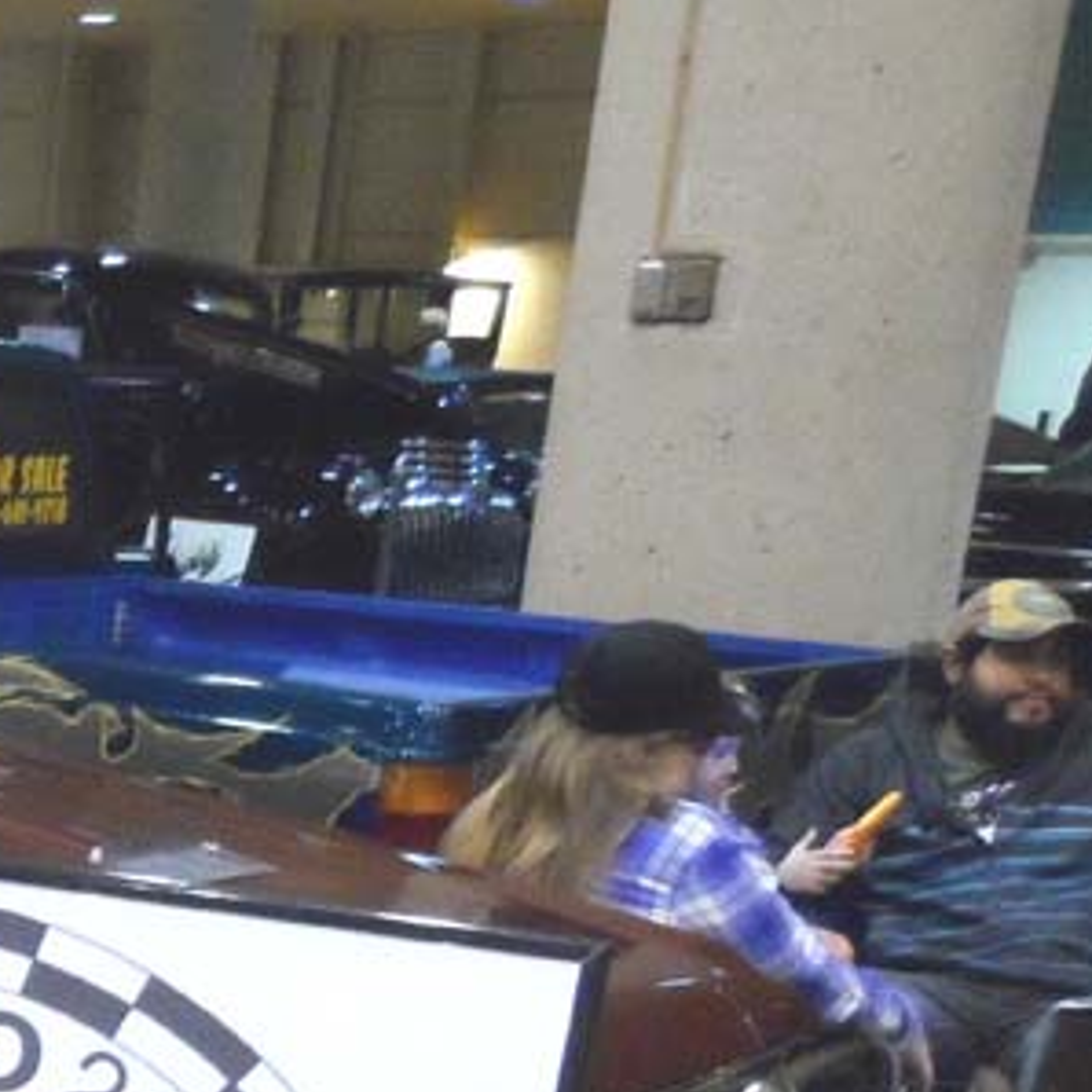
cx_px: -583
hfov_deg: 20.1
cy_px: 1228
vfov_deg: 22.2
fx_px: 2605
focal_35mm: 73
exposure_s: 1/30
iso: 480
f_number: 3.2
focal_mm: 4
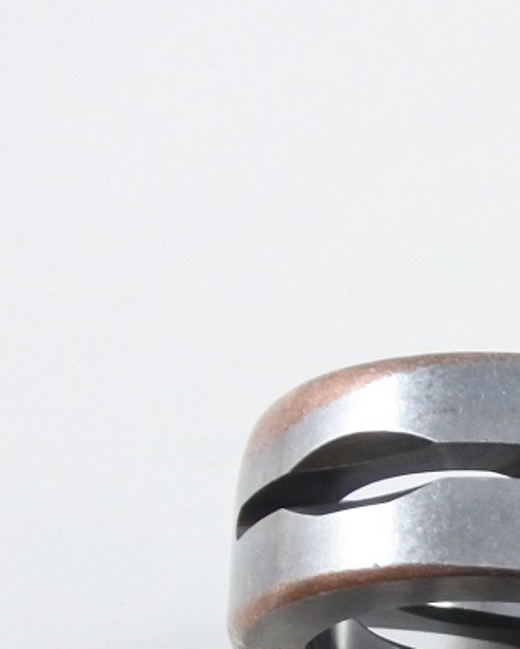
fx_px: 3518
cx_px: 1259
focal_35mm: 183
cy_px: 886
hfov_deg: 7.8
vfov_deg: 10.3
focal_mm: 16.1
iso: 720
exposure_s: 1/125
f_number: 4.5
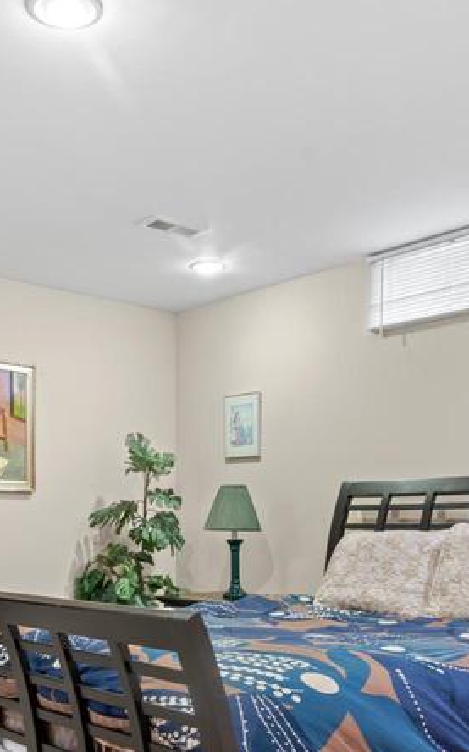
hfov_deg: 31.0
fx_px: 843
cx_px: 185
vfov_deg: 46.8
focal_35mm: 41
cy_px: 536
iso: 400
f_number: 9
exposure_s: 1.6
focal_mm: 17.5
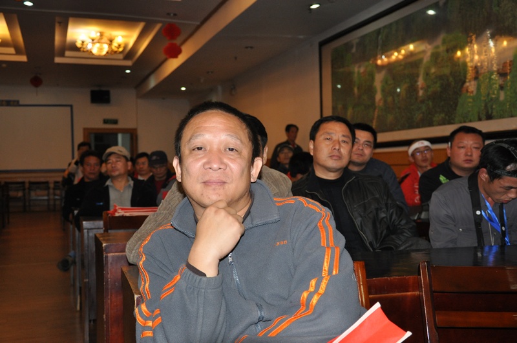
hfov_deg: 41.2
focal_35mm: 48
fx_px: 688
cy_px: 172
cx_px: 258
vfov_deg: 28.0
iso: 800
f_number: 4.2
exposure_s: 1/60
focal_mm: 32
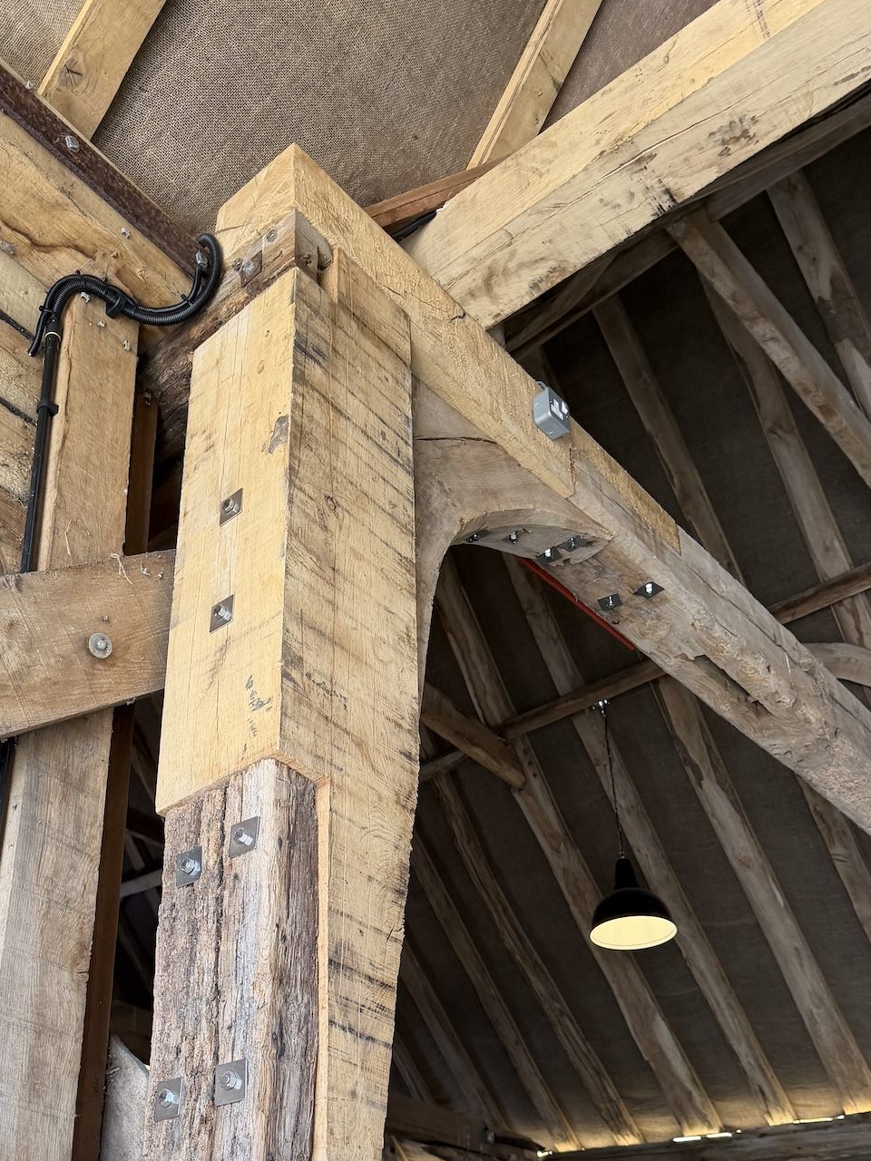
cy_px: 849
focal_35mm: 36
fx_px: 1208
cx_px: 267
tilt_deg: +27.2
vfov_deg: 49.6
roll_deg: -0.5
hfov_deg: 39.0
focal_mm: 6.76
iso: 200
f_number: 1.78
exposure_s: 1/121
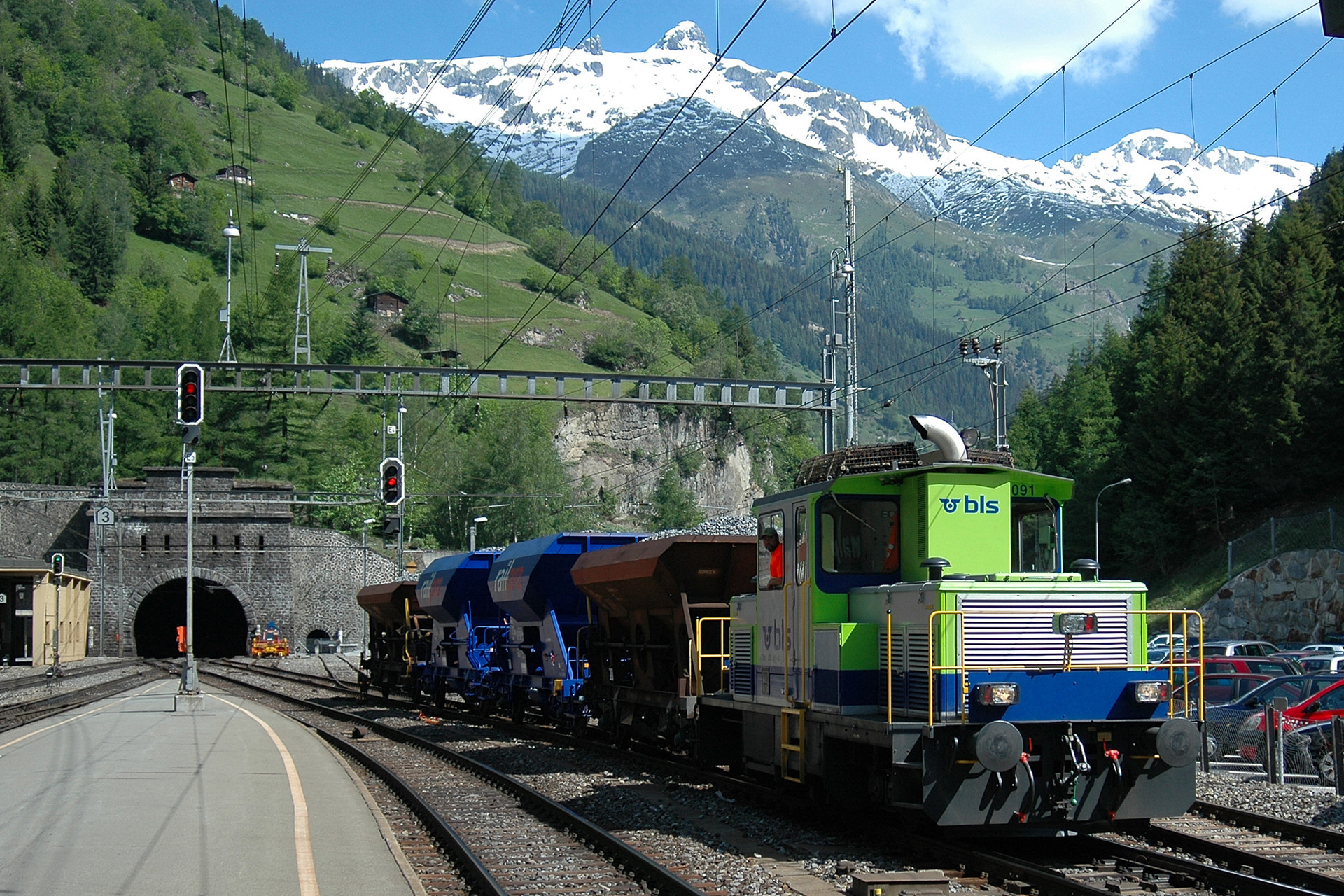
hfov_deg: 46.4
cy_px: 448
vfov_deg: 31.9
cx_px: 672
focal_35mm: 42
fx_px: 1568
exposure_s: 1/1600
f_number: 3.5
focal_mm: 28
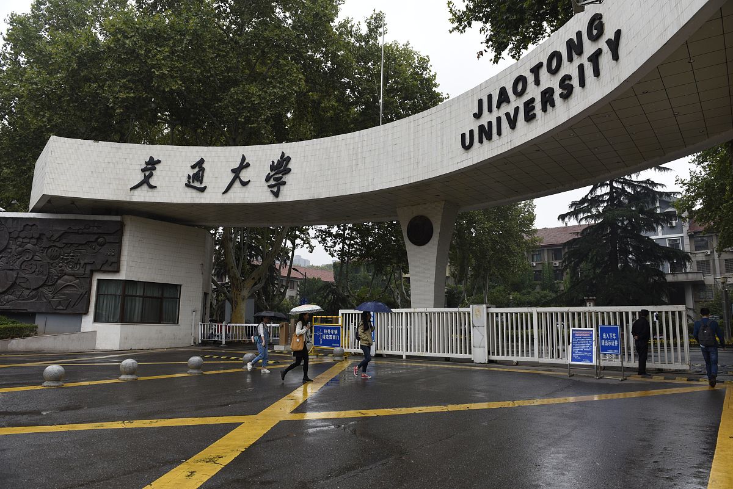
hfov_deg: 73.7
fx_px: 489
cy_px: 244
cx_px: 366
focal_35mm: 24
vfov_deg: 53.2
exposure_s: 1/1000
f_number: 5
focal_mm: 24
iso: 500
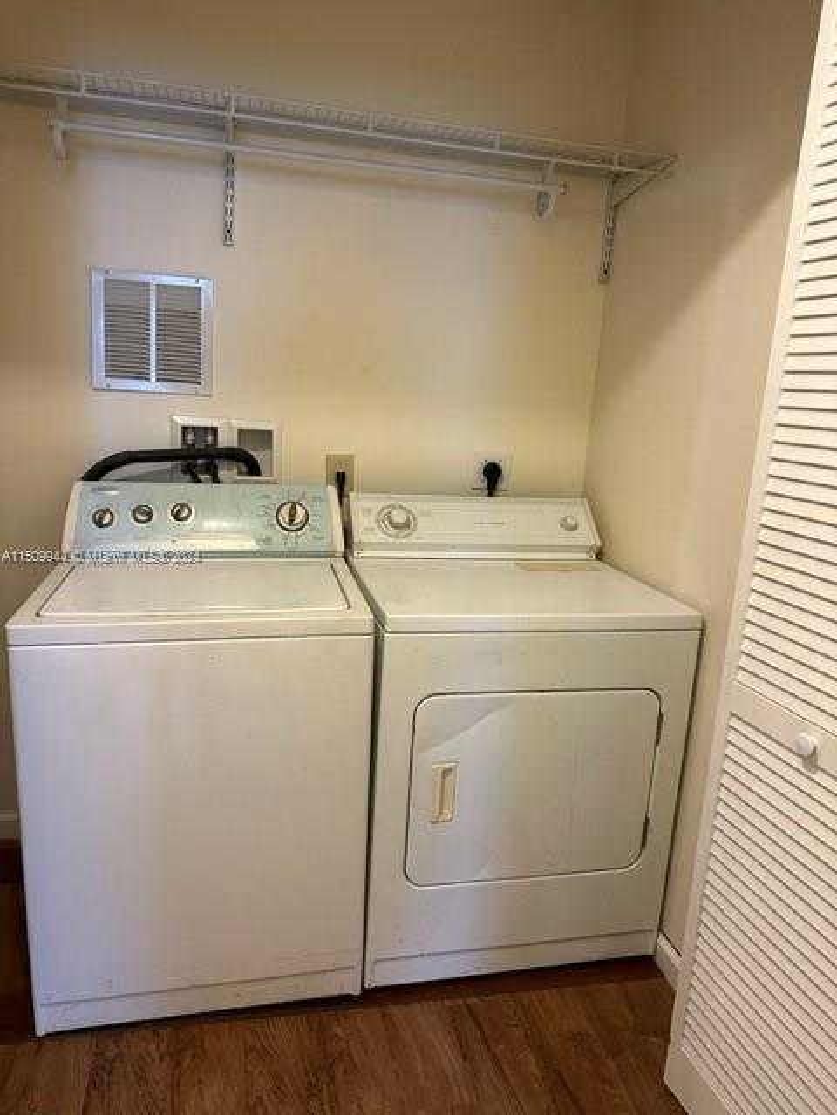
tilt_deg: -12.5
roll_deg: -3.5
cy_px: 558
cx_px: 418
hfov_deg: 56.8
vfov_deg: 71.6
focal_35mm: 24
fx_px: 774
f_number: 1.78
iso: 320
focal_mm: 6.86
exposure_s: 1/60
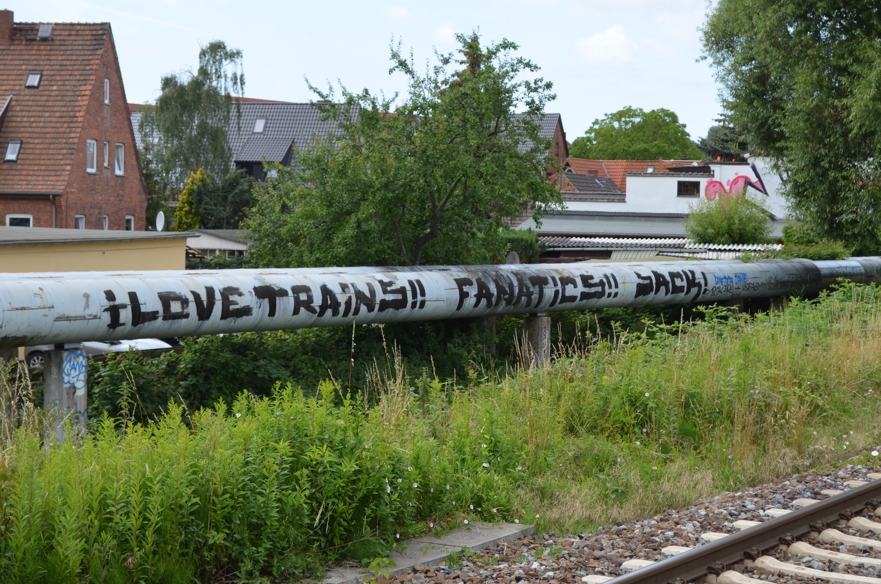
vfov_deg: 18.8
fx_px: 1758
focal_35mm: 72
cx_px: 440
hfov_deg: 28.1
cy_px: 292
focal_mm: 48
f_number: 8
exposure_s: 1/250
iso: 140
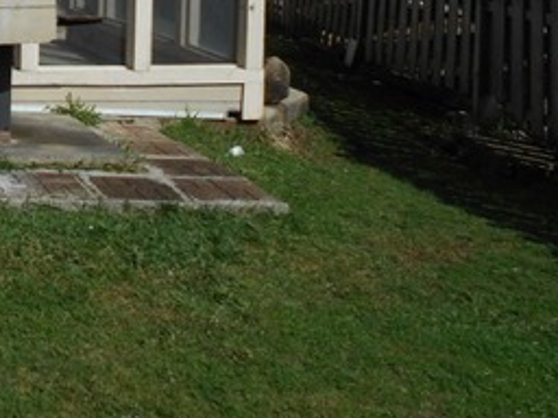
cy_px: -54
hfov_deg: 26.6
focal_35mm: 65
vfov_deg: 21.3
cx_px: -105
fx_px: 1048
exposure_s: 1/1600
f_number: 3.2
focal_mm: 4.6
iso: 80
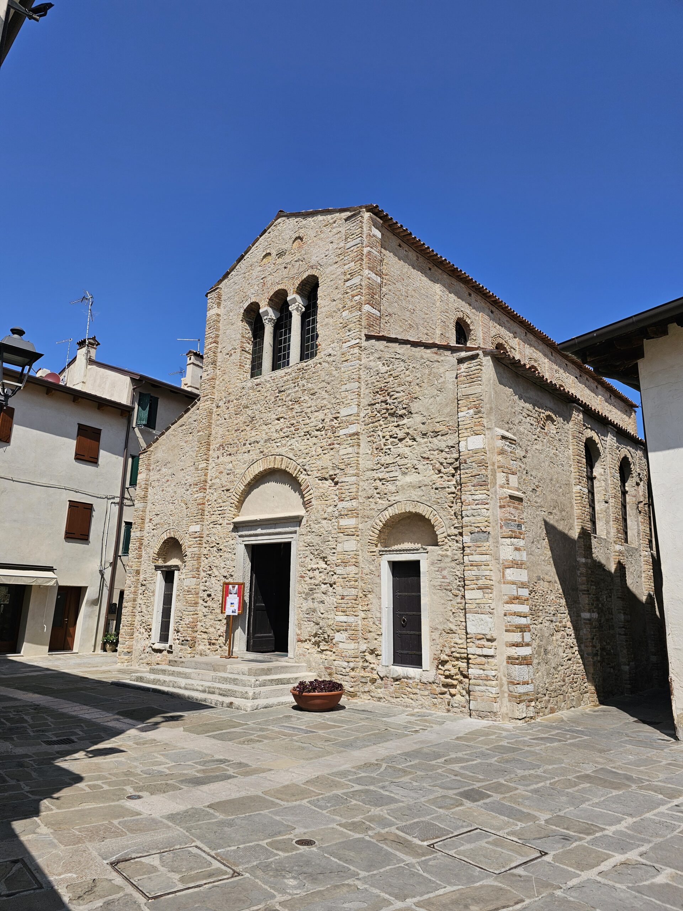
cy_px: 456
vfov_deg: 73.9
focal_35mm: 23
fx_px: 605
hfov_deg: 58.9
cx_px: 342
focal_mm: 6.3
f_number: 1.7
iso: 10
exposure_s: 1/1395
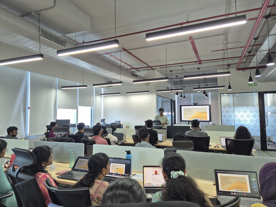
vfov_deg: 58.9
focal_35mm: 23
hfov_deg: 73.9
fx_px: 183
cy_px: 104
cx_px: 138
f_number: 1.8
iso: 100
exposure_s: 1/100
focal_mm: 5.4
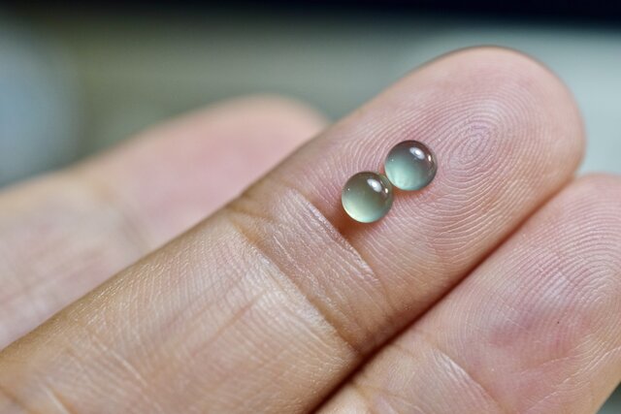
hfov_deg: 33.4
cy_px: 207
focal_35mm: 60
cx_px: 310
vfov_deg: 22.6
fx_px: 1035
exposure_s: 1/200
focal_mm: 40
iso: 400
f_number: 7.1
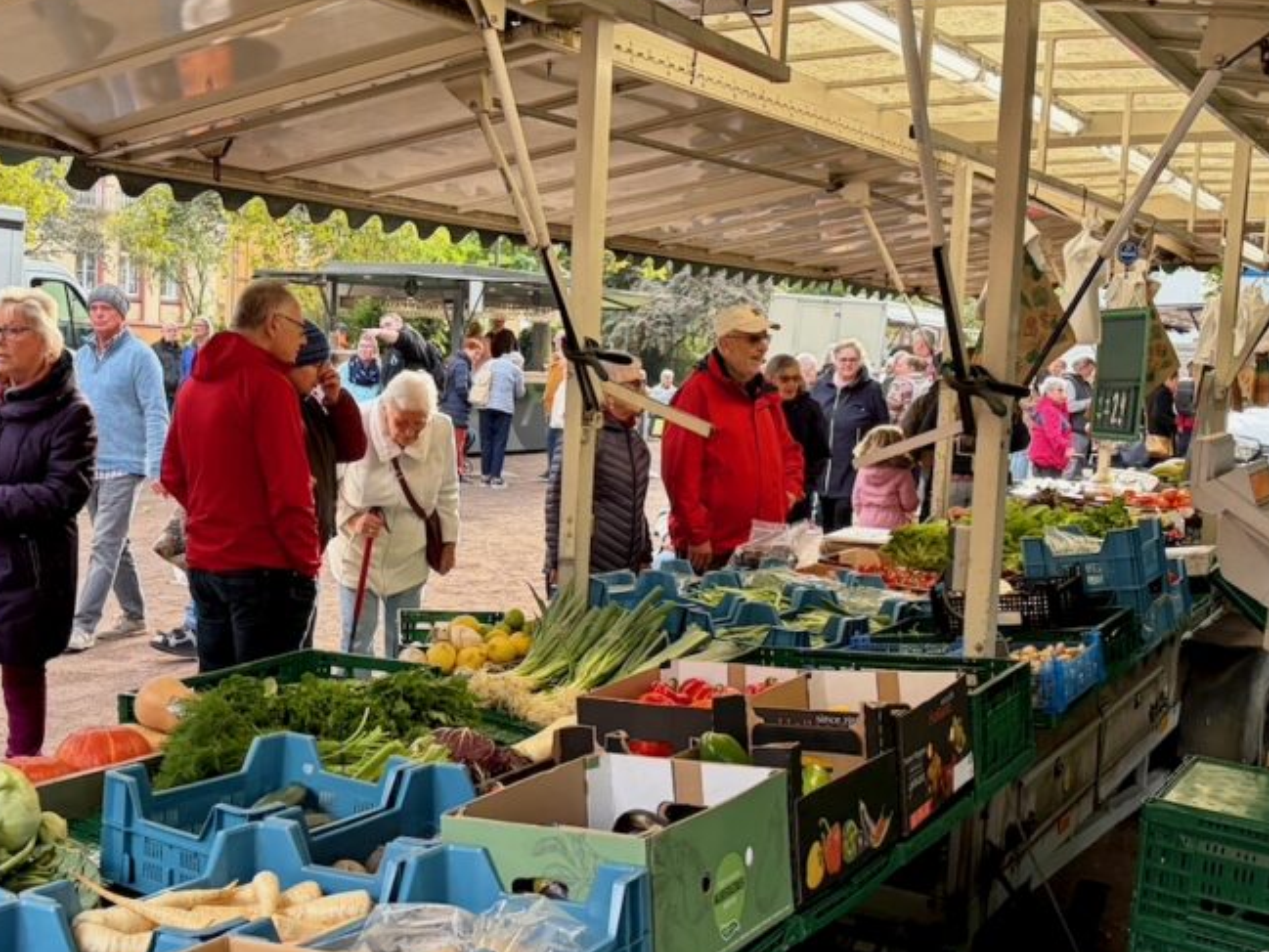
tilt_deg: -7.7
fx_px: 1503
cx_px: 536
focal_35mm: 41
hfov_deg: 45.6
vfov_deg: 35.1
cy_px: 475
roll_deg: +0.5
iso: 80
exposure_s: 1/121
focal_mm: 5.96
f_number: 1.6
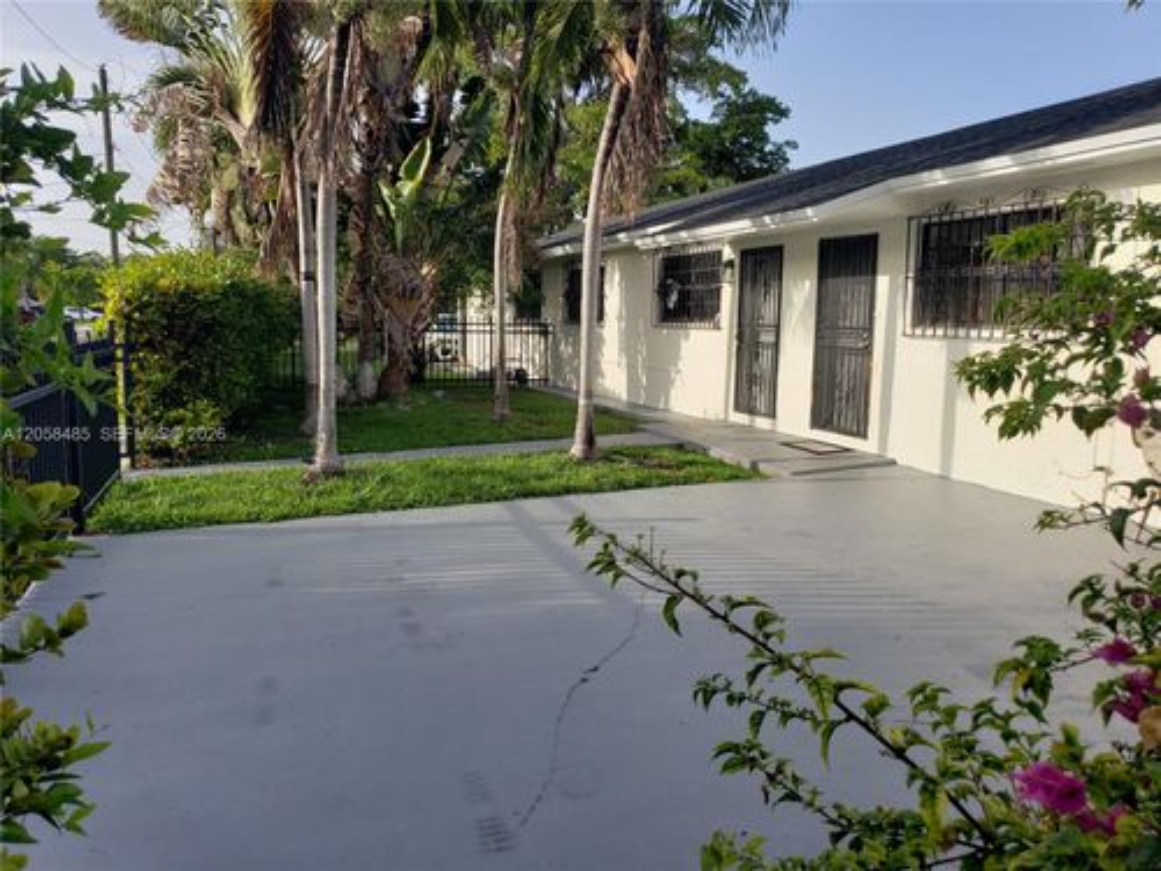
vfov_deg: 53.1
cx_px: 580
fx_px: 872
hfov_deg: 67.3
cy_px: 436
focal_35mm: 26
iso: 50
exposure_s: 1/2260
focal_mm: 4.3
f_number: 2.4
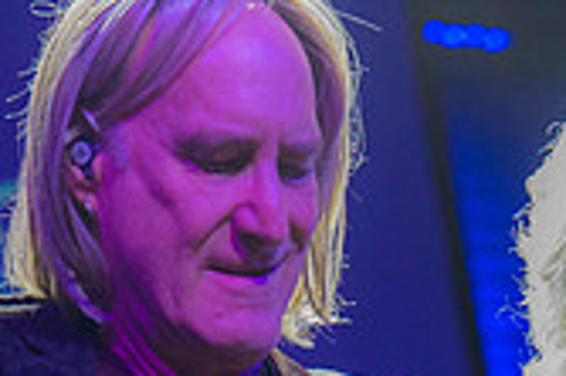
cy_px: 640
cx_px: 708
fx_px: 4099
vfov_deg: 5.2
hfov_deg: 7.8
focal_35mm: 261
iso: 3200
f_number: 2.8
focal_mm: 75
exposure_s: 1/1250
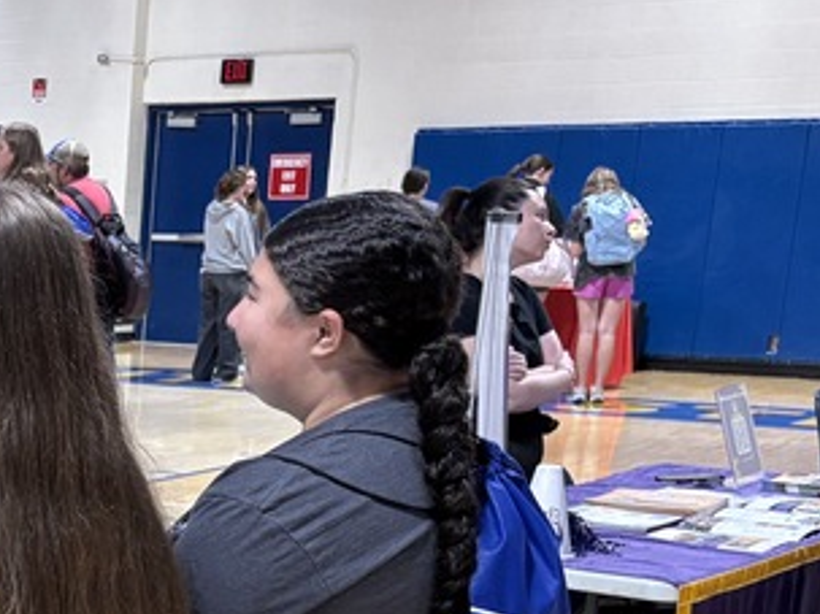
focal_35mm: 88
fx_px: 2084
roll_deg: +0.0
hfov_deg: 19.3
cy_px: 763
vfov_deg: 16.0
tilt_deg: -14.5
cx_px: -430
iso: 125
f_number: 1.6
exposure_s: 1/66
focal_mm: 5.96
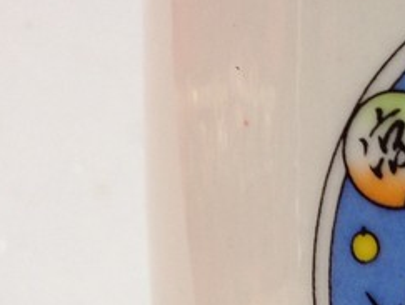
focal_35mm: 115
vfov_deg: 12.6
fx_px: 1347
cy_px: 367
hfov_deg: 16.3
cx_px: 502
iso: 80
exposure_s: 1/33
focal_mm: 4.28
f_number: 2.4
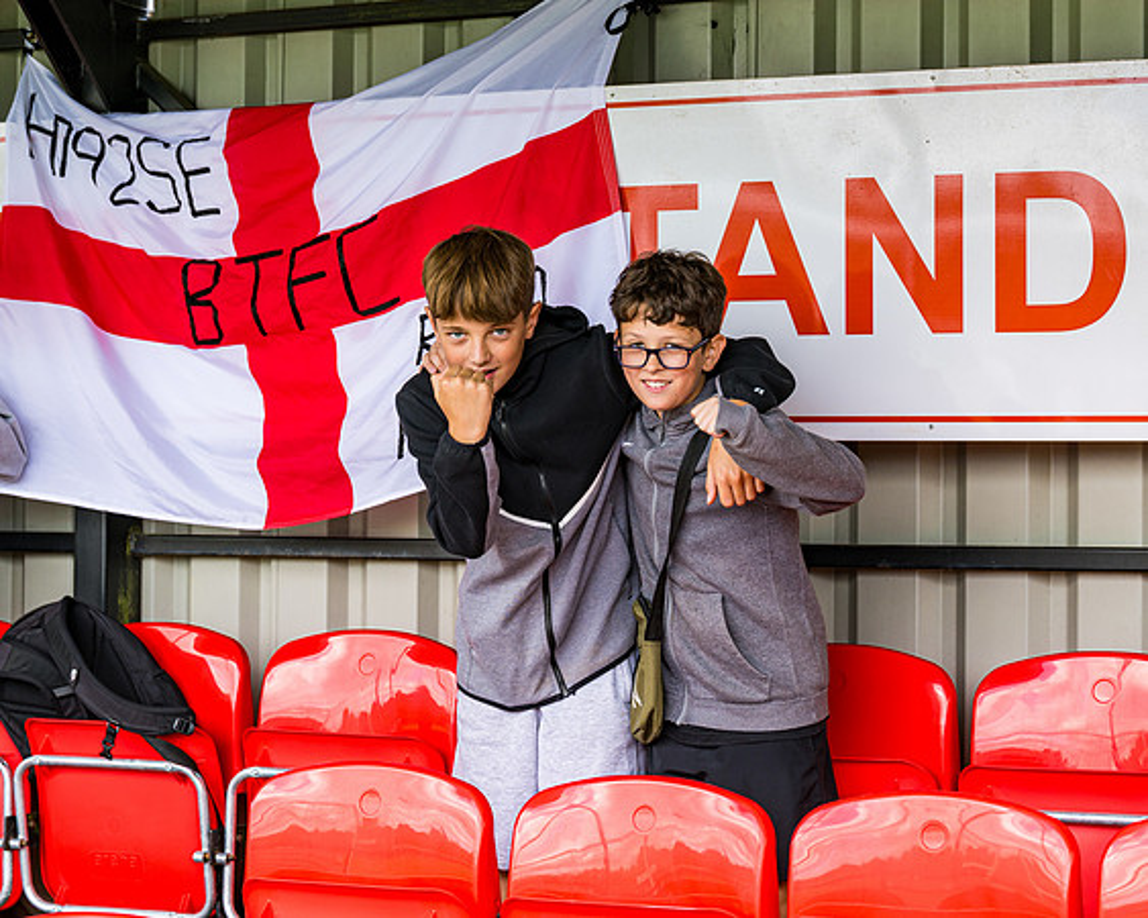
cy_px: 416
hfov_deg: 19.2
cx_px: 502
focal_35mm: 100
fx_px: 3391
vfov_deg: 15.4
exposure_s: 1/160
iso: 100
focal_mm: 70
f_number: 4
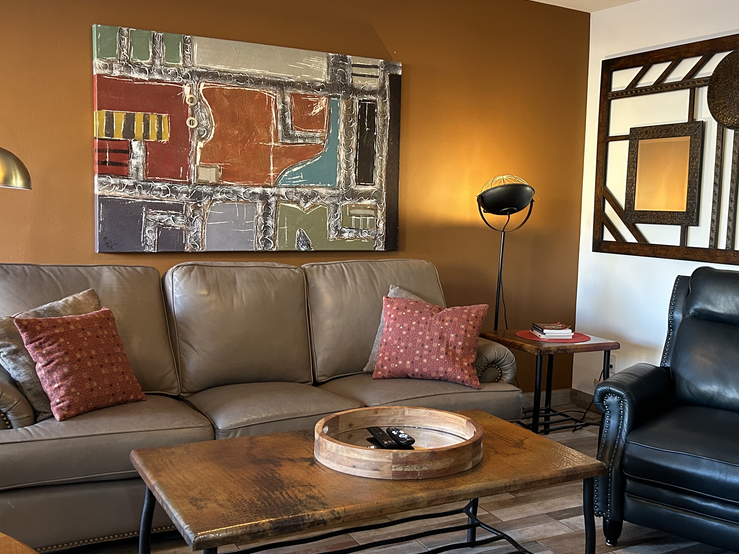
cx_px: 458
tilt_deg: -5.2
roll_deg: -2.0
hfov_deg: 47.5
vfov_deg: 36.8
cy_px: 269
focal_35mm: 39
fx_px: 833
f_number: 1.5
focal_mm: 5.7
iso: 250
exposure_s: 1/60
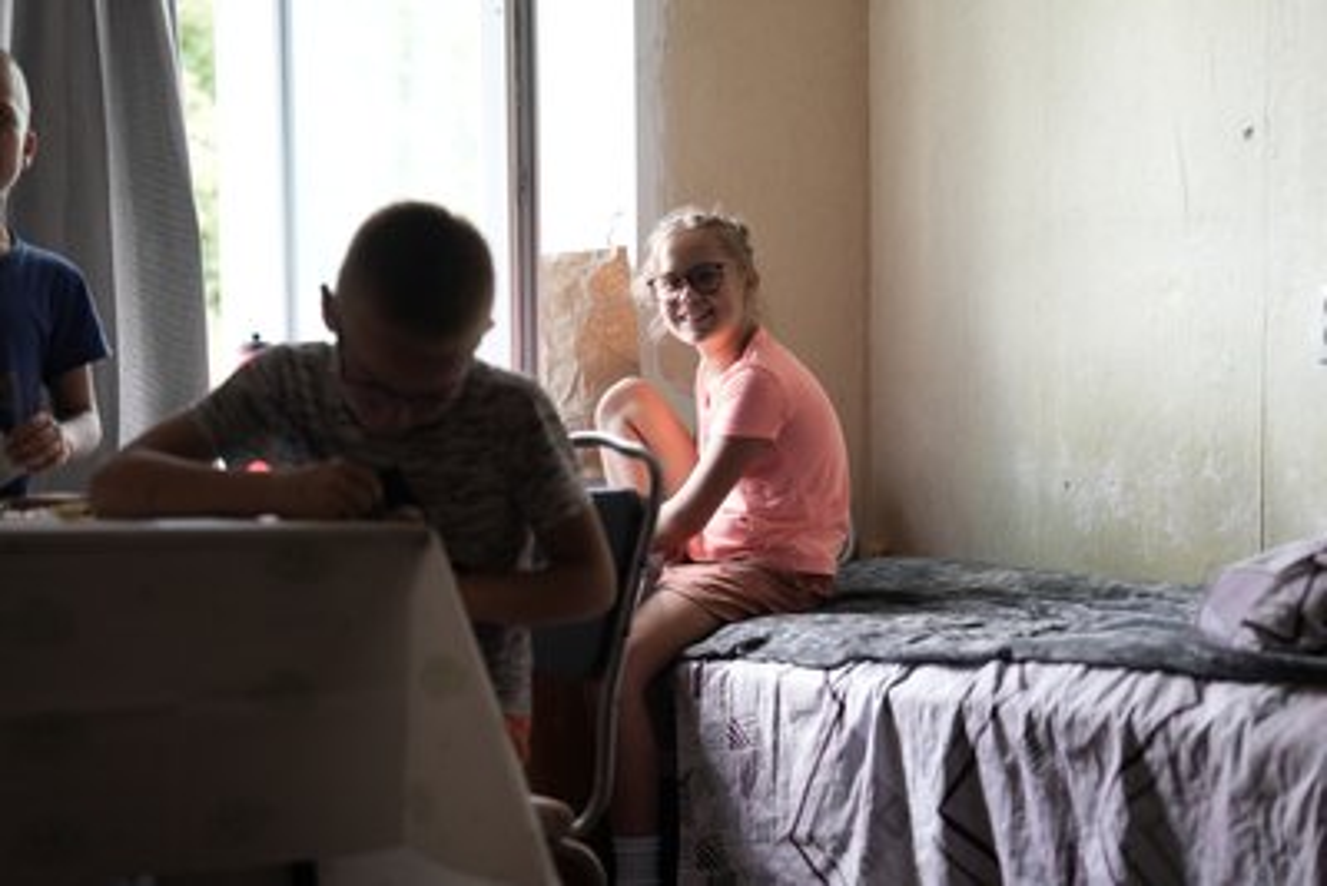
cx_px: 664
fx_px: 2581
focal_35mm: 70
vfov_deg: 19.5
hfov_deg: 28.8
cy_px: 443
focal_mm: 70
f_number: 2.8
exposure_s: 1/60
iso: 800
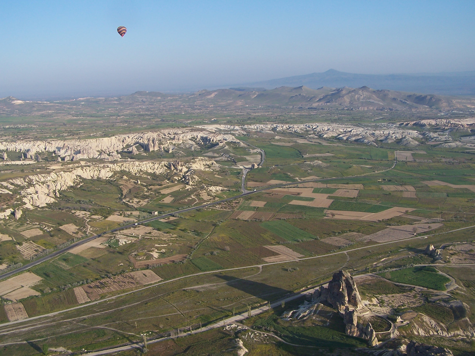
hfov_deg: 49.0
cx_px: 238
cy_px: 178
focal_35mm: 38
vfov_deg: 37.7
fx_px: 521
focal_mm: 6.3
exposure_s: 1/500
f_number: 4
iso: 80
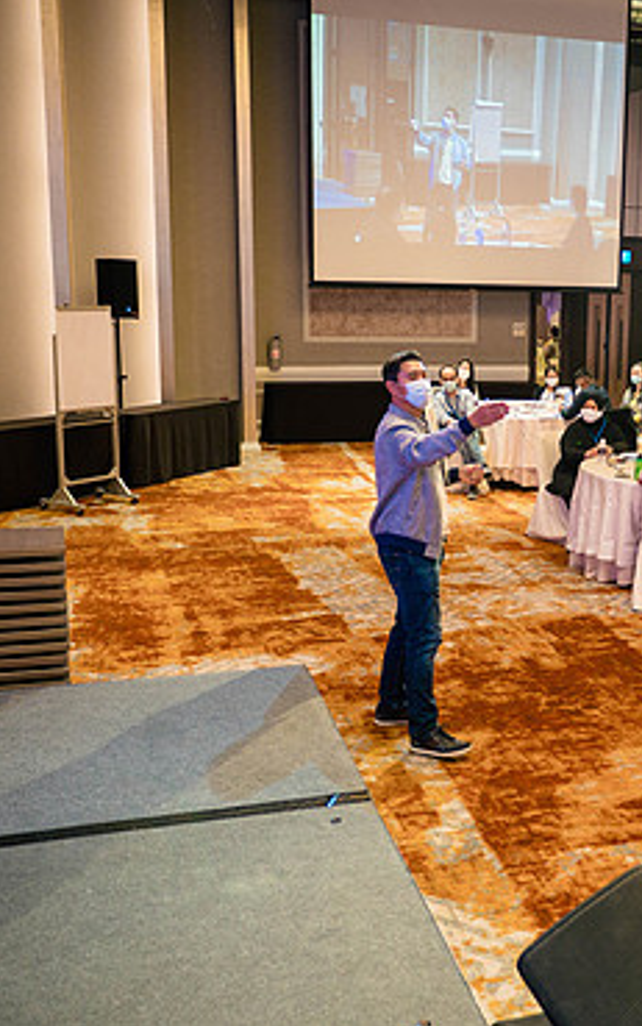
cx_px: 514
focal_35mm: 40
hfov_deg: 31.2
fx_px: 1118
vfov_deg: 49.2
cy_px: 491
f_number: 1.7
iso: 640
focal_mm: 12
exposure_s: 1/100
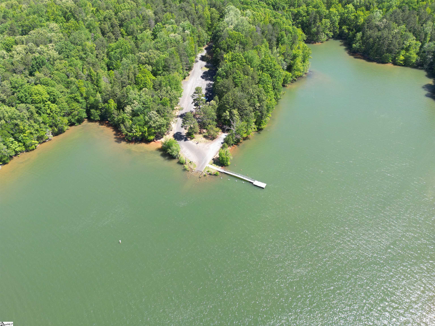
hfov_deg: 71.6
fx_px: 302
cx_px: 218
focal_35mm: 24
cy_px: 163
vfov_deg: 56.8
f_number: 1.7
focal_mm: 6.72
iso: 100
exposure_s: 1/800
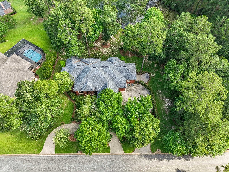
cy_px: 86
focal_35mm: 24
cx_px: 114
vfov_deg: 56.8
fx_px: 159
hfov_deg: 71.6
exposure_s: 1/120
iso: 100
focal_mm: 12.29
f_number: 2.8
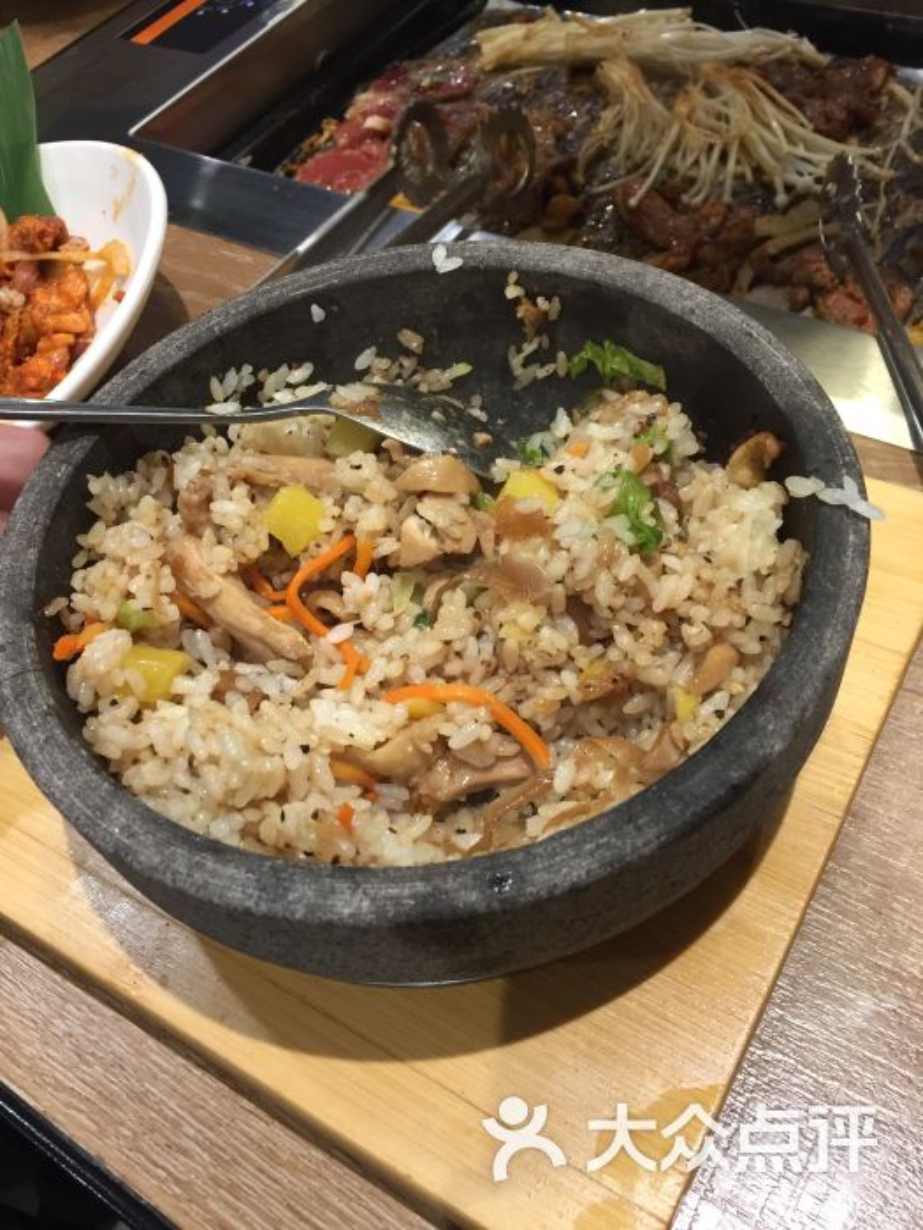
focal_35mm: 29
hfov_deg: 48.2
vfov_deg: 61.7
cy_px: 615
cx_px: 462
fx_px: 1031
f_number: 2.2
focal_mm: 4.15
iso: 160
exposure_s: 1/33
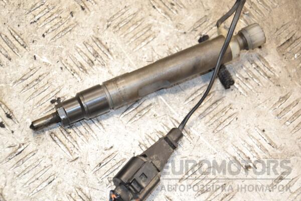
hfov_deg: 19.5
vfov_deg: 13.0
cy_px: 100
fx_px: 878
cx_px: 150
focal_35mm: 105
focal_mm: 70
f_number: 5.3
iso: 800
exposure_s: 1/100
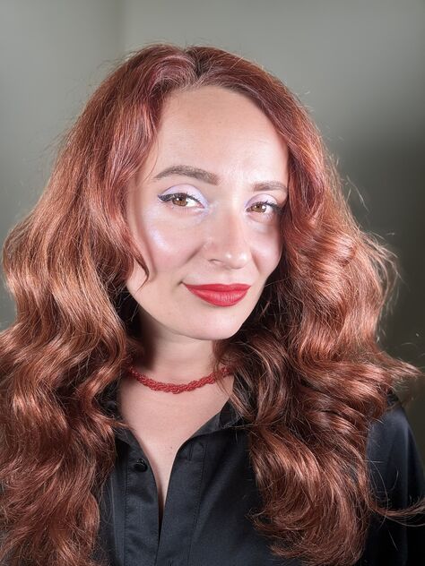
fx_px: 491
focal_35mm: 30
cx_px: 212
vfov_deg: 60.0
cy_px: 283
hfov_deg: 46.8
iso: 25
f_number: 1.9
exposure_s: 1/210
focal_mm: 2.69
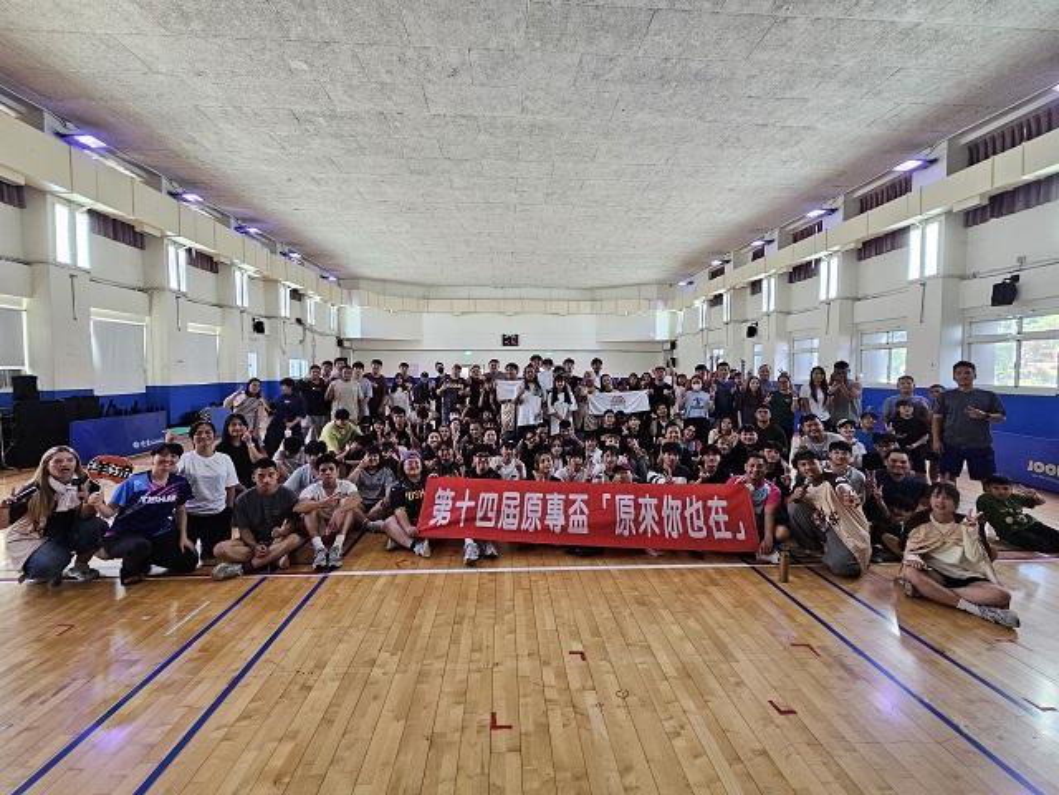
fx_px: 398
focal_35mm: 13
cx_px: 530
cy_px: 398
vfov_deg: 89.9
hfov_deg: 106.2
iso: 250
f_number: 2.2
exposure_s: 1/60
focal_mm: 2.2
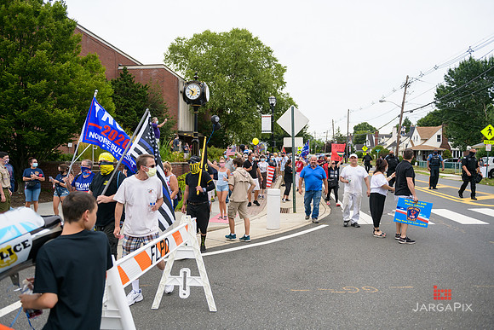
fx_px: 371
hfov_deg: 67.4
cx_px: 247
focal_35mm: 27
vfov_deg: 48.0
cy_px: 165
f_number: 3.2
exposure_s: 1/640
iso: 200
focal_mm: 27
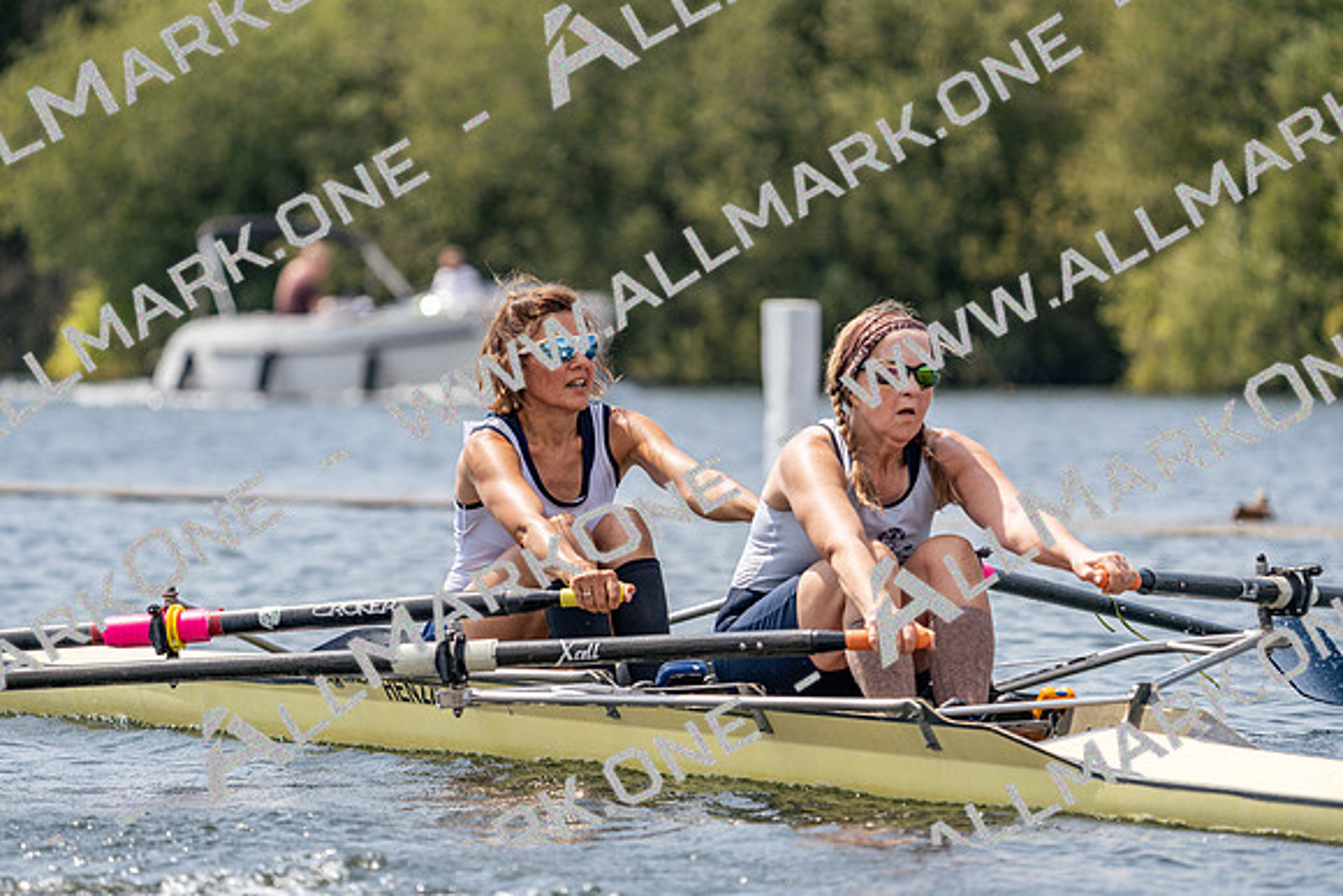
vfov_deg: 4.6
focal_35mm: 298
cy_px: 448
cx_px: 672
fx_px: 11119
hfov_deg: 6.9
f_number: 5.6
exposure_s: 1/1600
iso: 250
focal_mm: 298
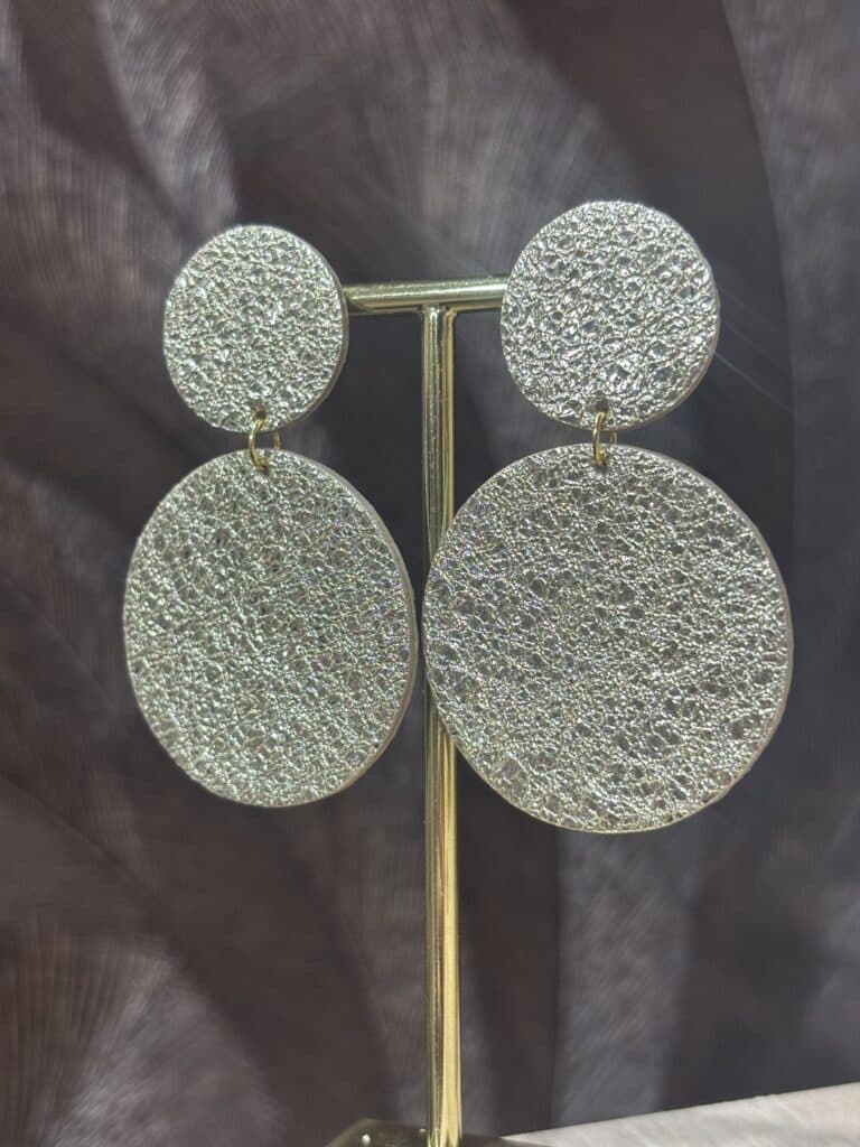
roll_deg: +0.2
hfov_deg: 28.0
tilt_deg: -4.3
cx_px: 430
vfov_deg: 36.8
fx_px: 1723
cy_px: 574
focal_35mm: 52
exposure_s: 1/100
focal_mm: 5.96
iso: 40
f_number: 1.6
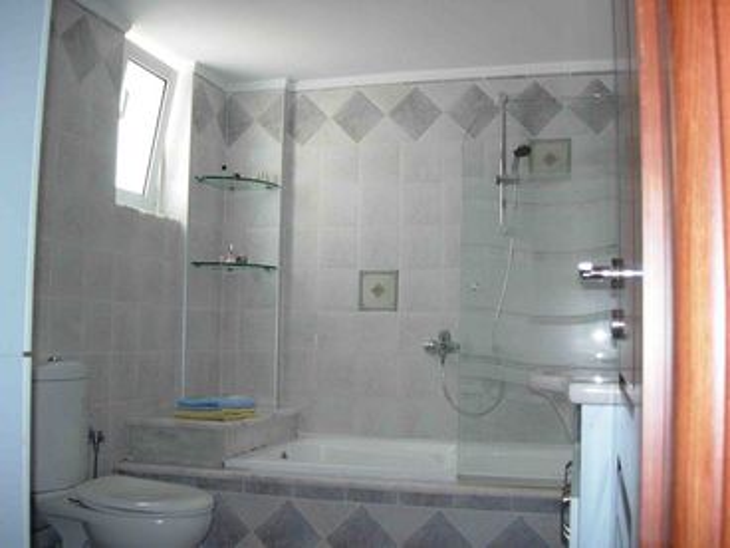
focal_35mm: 38
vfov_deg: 37.7
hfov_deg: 49.0
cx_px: 365
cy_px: 274
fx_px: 801
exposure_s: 1/62.1
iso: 200
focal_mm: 7.8
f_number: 2.8
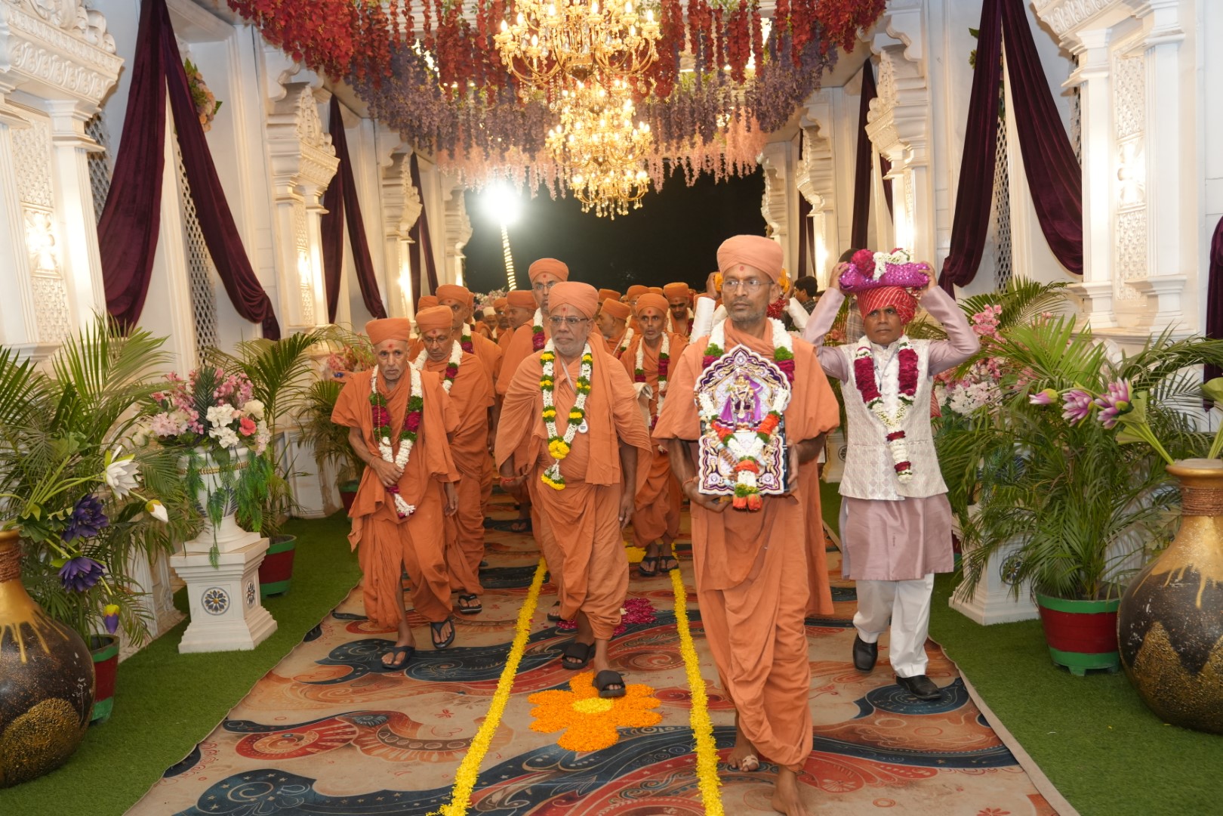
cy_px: 408
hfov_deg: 53.1
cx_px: 612
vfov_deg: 36.9
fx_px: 1223
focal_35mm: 36
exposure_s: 1/160
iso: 2000
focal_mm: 36
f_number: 4
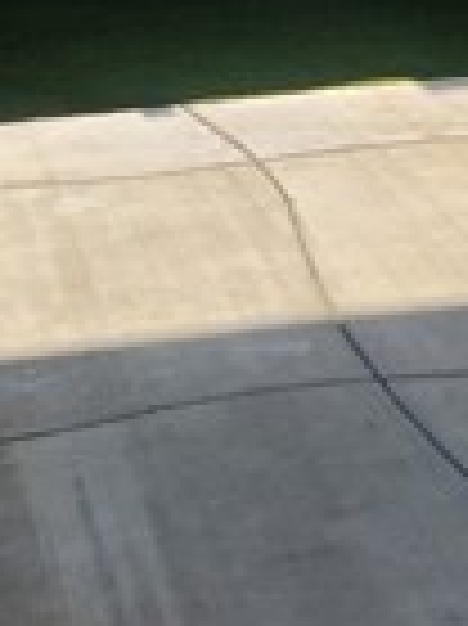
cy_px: -77
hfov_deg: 13.8
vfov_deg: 17.9
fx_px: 1914
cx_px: 432
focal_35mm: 106
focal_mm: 5.4
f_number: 1.8
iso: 20
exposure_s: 1/986
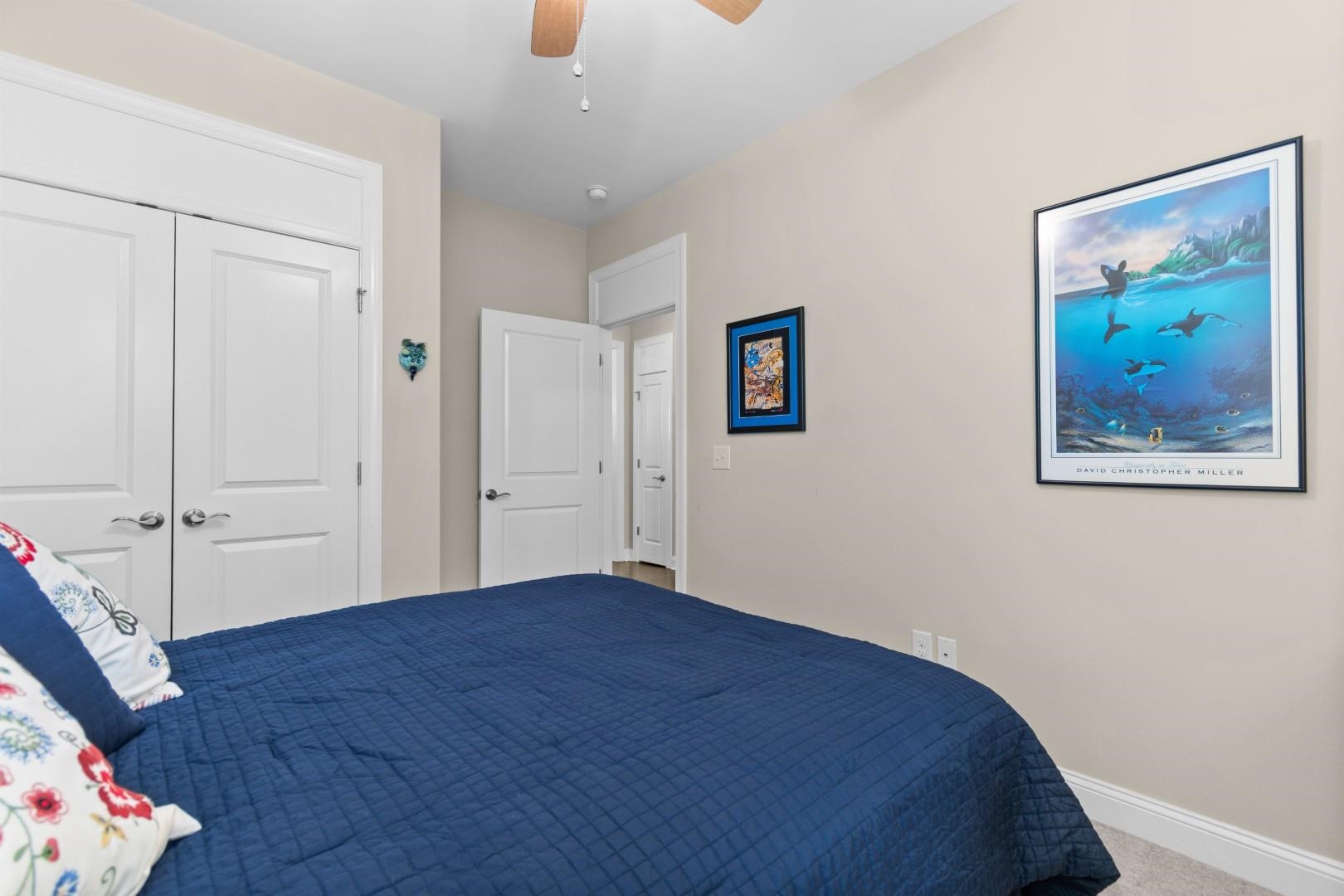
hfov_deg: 100.4
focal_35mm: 15
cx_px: 672
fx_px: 560
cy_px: 448
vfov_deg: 77.3
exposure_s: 1/3
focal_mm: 10
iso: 100
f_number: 4.5
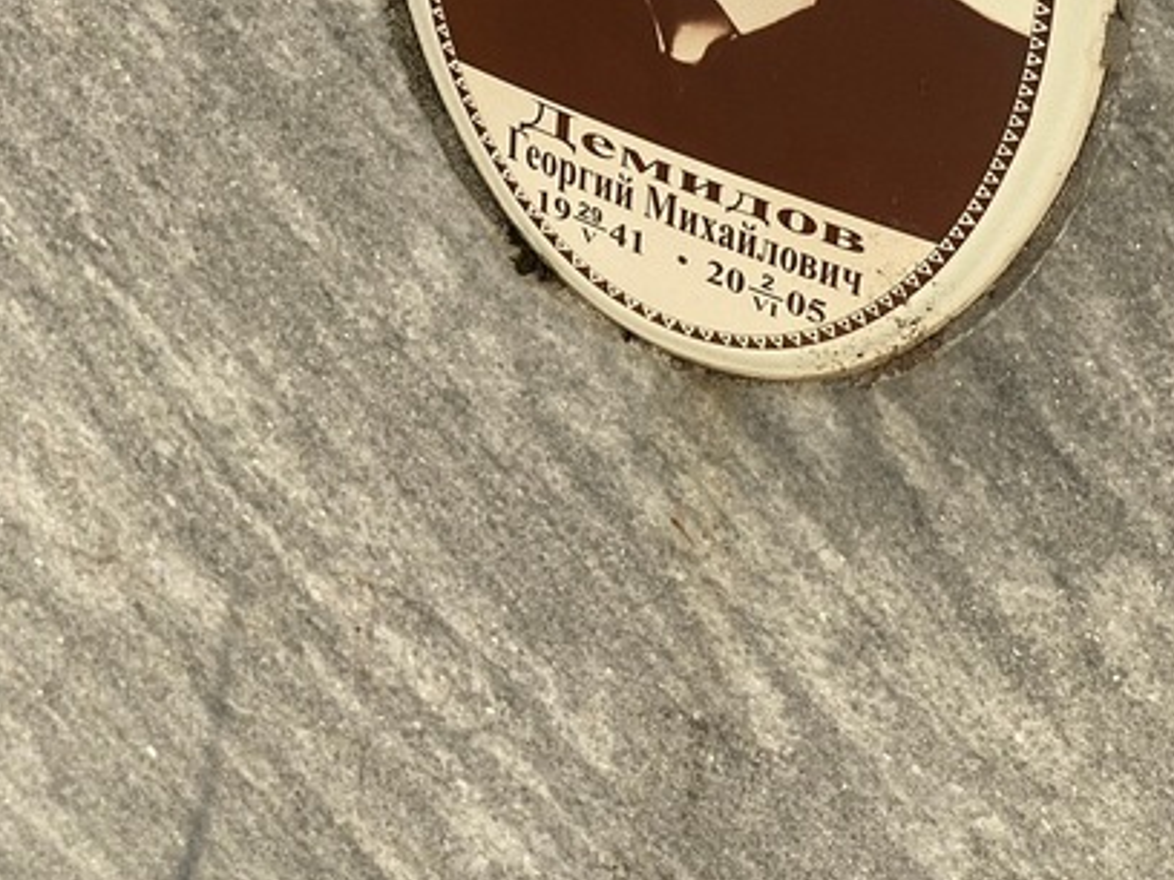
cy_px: 150
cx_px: 662
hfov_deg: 19.3
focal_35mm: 102
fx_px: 3459
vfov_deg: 14.4
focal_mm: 6
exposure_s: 1/1295
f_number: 2
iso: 20
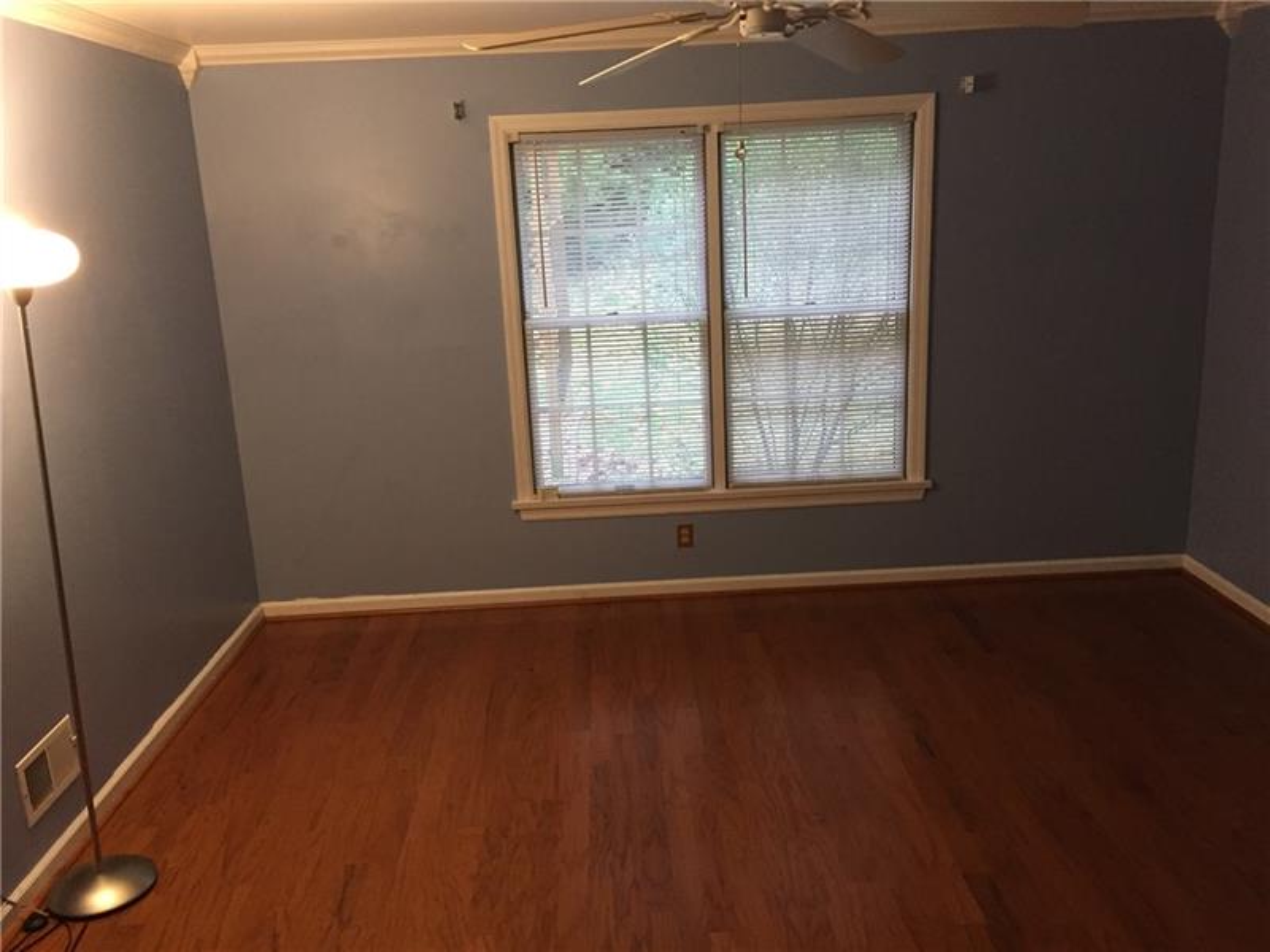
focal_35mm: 29
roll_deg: +2.2
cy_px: 476
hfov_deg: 61.7
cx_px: 635
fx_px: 1064
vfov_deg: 48.2
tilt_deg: -15.4
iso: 200
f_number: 2.2
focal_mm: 4.15
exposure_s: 1/30
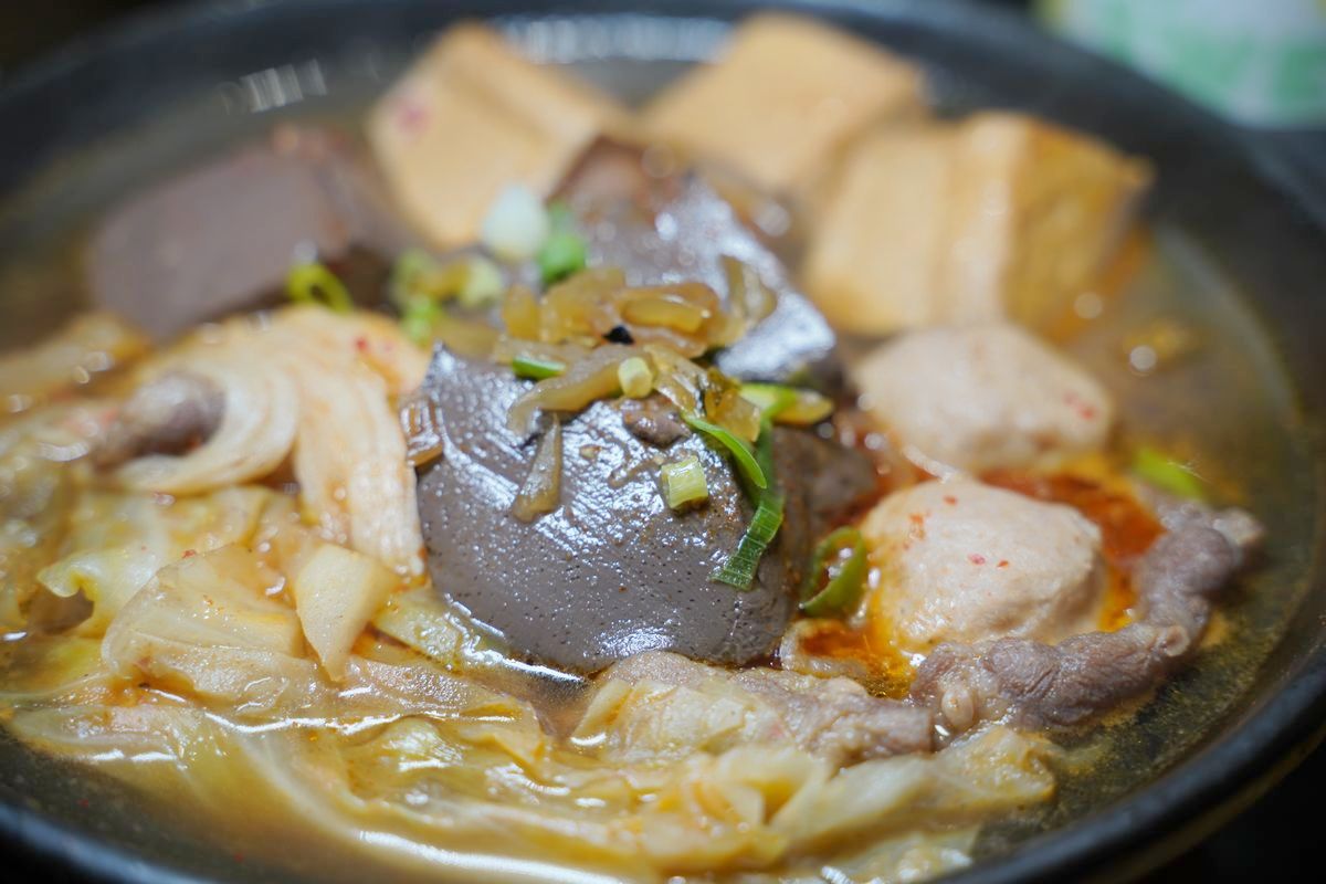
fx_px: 2762
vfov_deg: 18.2
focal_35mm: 75
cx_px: 663
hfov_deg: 27.0
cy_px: 442
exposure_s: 1/80
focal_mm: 75
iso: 250
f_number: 4
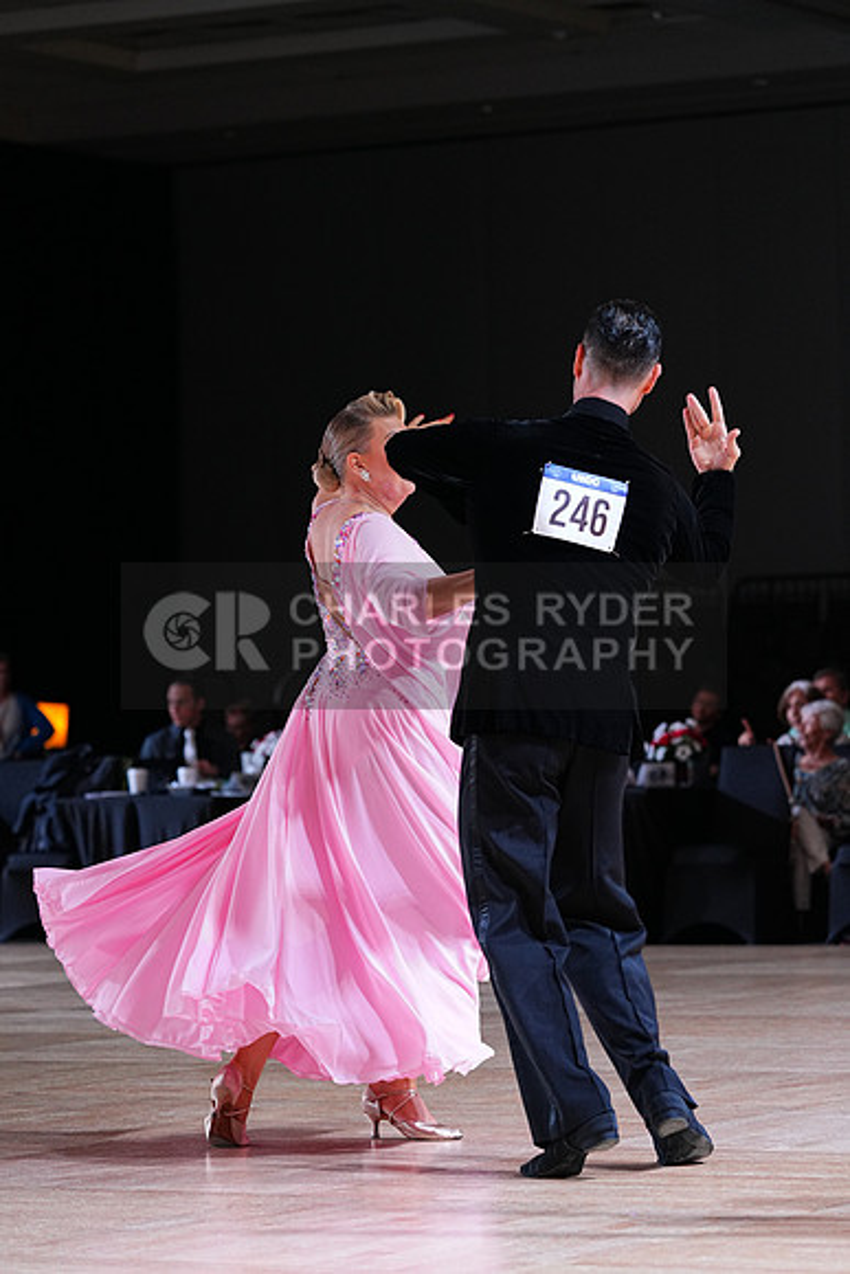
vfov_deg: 15.8
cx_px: 425
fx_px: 4601
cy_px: 637
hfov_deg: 10.6
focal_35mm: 130
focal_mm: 130
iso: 1600
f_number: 4
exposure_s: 1/400
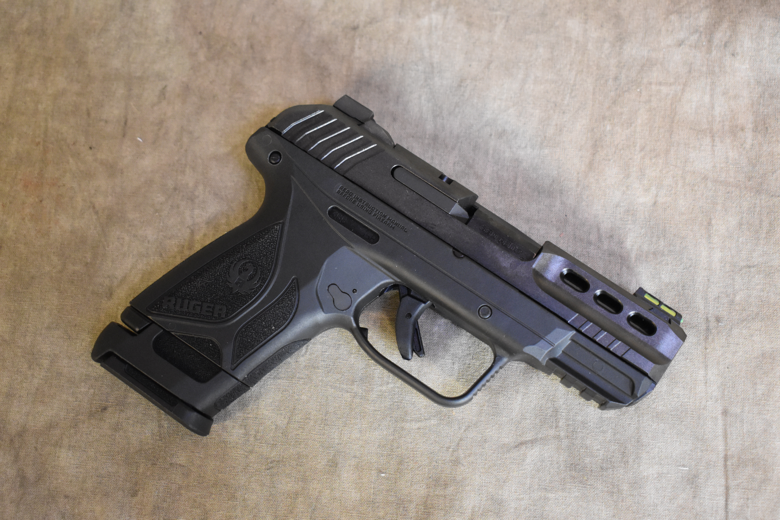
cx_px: 390
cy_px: 260
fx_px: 1137
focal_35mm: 52
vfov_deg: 25.8
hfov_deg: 37.9
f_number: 4.5
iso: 3200
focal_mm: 35
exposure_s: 1/15
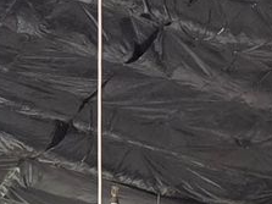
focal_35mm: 165
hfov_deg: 11.7
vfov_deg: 7.6
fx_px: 1296
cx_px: 338
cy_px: 668
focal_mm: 5.4
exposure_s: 1/120
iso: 1000
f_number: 1.8
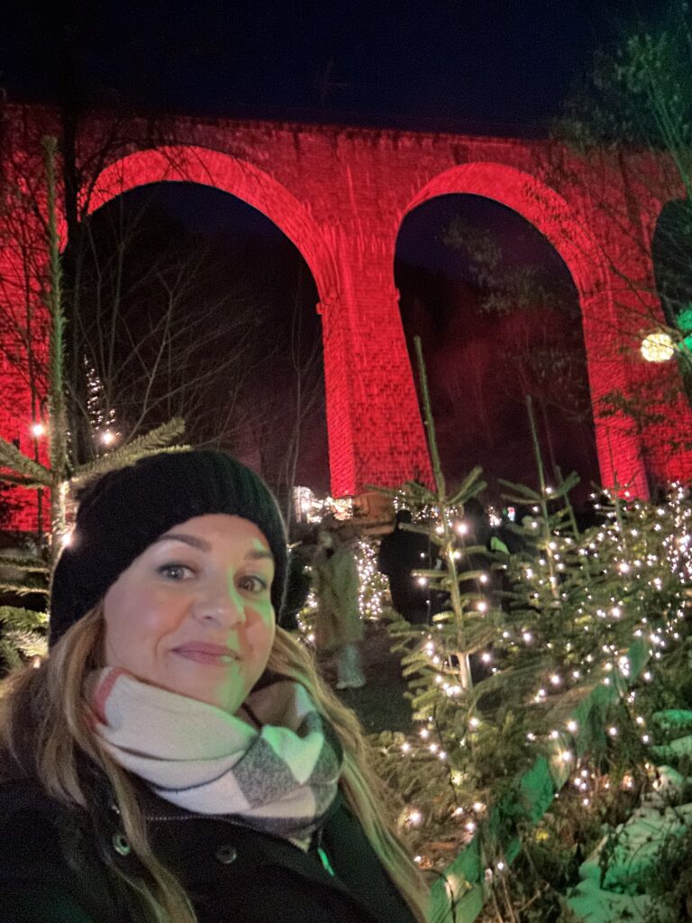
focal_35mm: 30
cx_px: 346
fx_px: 800
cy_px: 462
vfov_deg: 60.0
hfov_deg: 46.8
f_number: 1.9
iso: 1000
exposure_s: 1/8
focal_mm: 2.69
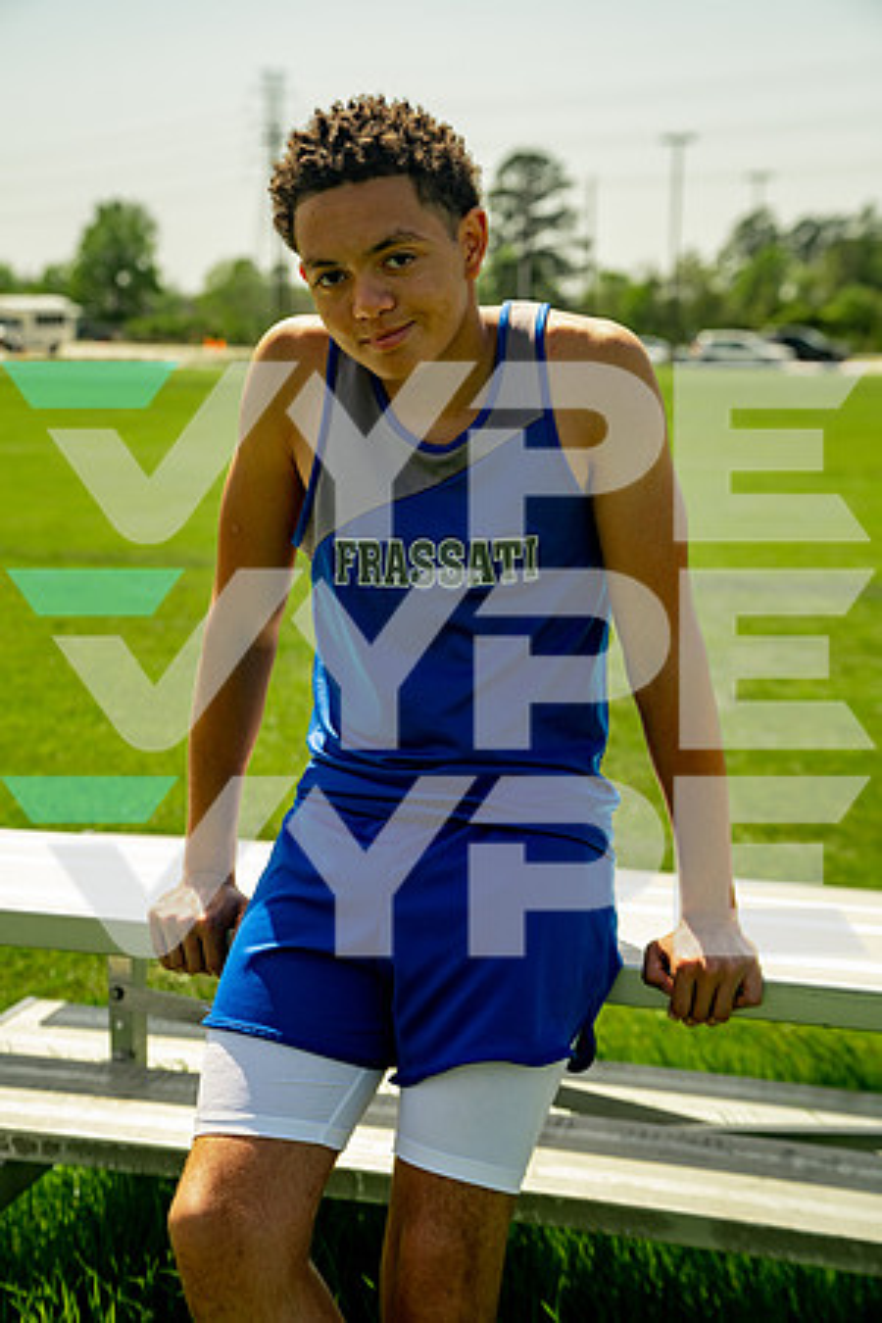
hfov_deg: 25.5
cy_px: 662
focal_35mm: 53
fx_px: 1948
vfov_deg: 37.5
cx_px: 441
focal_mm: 53
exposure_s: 1/250
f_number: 3.5
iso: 250
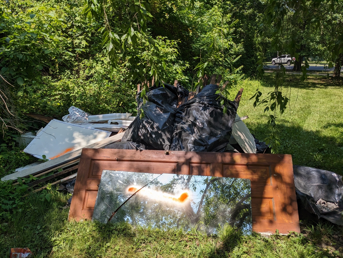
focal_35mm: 27
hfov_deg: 65.3
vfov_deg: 51.4
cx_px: 172
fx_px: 268
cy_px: 129
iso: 54
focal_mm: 4.38
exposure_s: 1/2924
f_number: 1.73
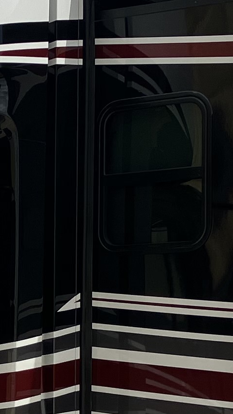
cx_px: -79
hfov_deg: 8.2
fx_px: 1593
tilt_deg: -0.8
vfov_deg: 14.6
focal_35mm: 145
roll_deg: -0.3
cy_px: 393
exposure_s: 1/3745
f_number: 1.8
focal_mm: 3.99
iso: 32
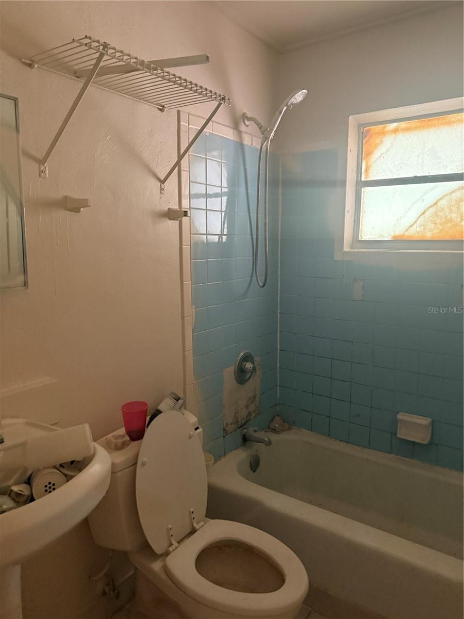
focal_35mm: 24
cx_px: 232
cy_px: 310
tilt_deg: -5.5
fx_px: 429
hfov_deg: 56.8
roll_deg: -1.1
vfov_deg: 71.6
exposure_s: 1/40
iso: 1000
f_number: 1.78
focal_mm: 6.76
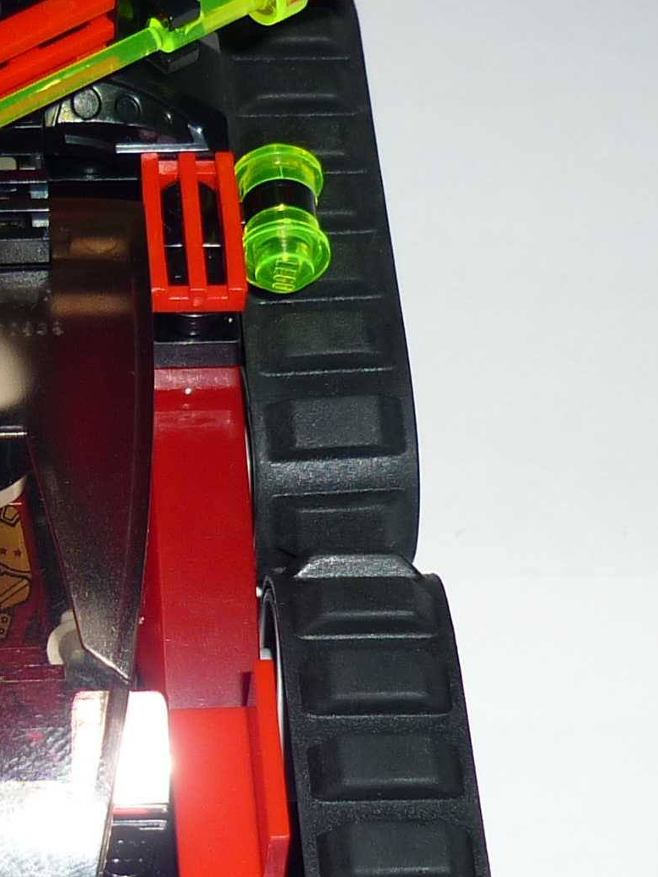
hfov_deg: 14.0
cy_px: 601
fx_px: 2636
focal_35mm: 104
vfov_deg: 18.8
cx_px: -15
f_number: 2.8
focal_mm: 5.5
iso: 100
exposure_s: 1/60
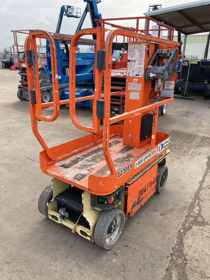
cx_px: 105
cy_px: 140
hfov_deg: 49.8
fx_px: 226
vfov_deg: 63.4
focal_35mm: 28
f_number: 1.8
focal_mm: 3.99
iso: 20
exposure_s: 1/340
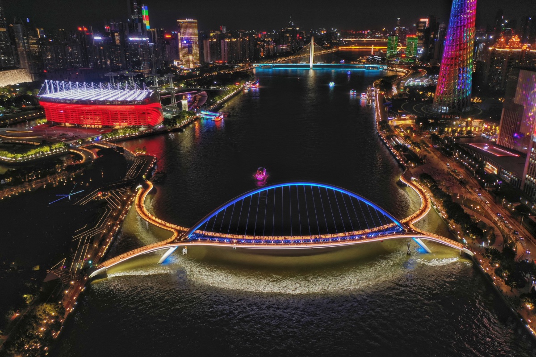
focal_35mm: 28
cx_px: 268
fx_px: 417
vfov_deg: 46.4
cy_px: 178
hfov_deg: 65.5
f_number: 2.8
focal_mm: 10.26
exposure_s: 1/15
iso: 400
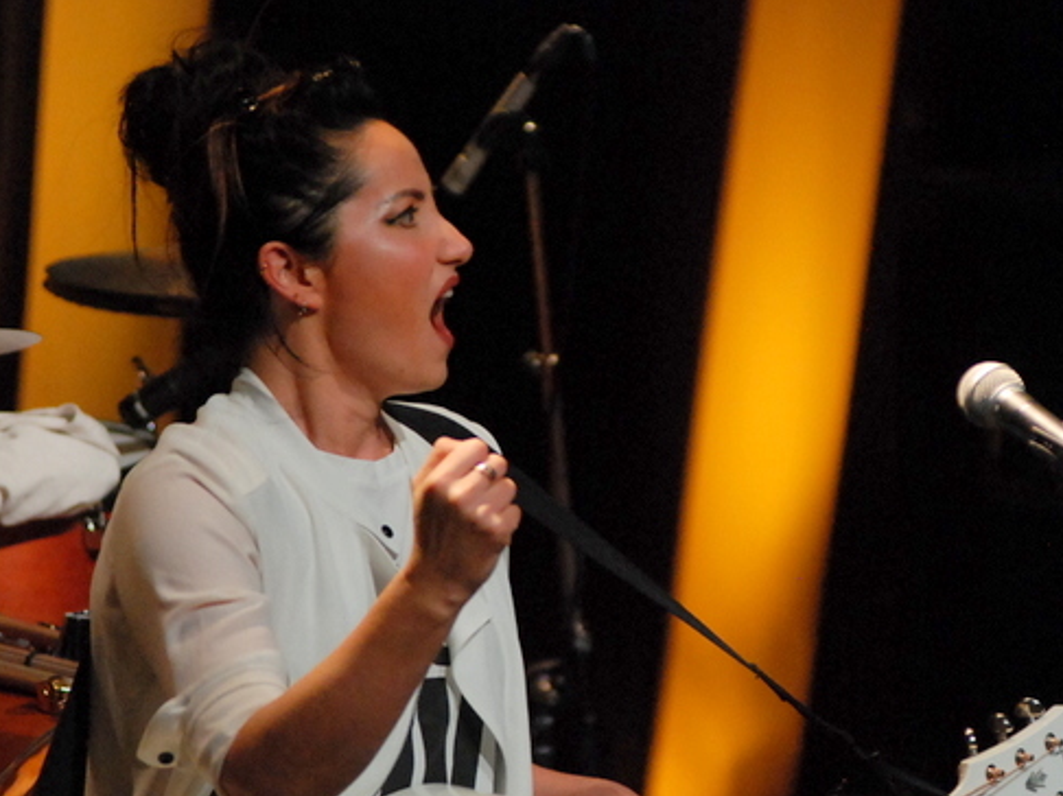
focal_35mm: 428
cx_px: 706
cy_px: 440
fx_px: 13137
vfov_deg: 3.5
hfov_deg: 4.6
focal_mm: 200
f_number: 2.8
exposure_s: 1/640
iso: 1600
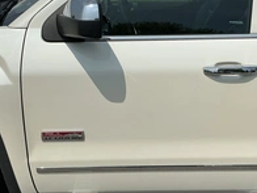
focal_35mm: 57
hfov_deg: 33.7
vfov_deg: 25.6
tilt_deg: -15.5
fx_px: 423
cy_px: 79
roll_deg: -1.3
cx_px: 147
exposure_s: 1/6536
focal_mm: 3
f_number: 1.8
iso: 25
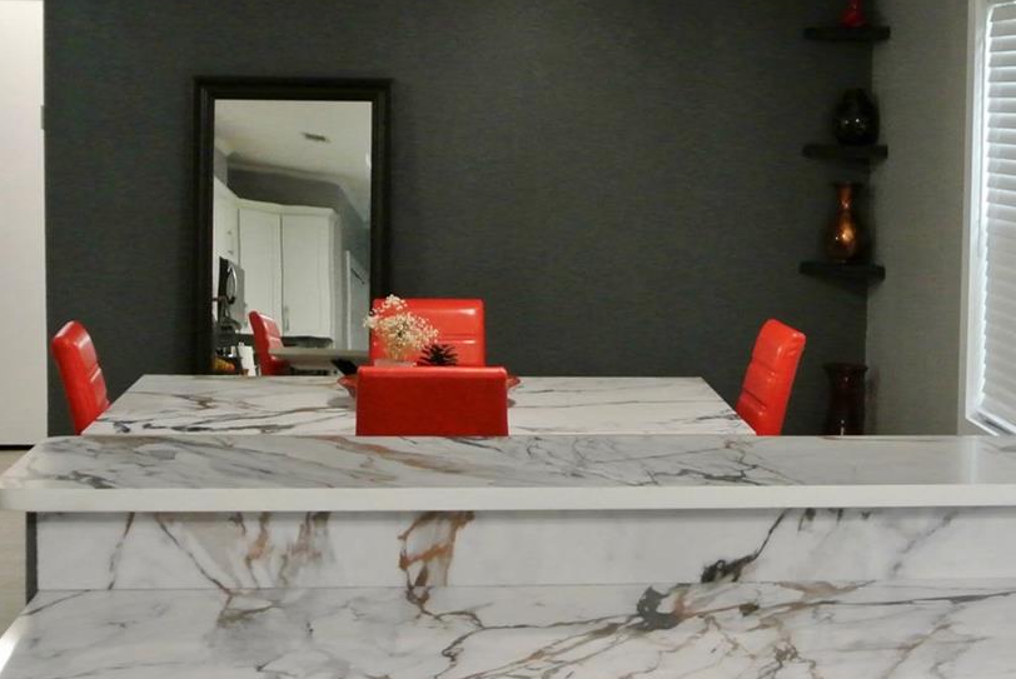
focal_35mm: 67
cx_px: 716
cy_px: 278
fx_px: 1893
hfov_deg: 29.7
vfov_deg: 20.3
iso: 1600
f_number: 3.8
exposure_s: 1/125
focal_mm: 12.7
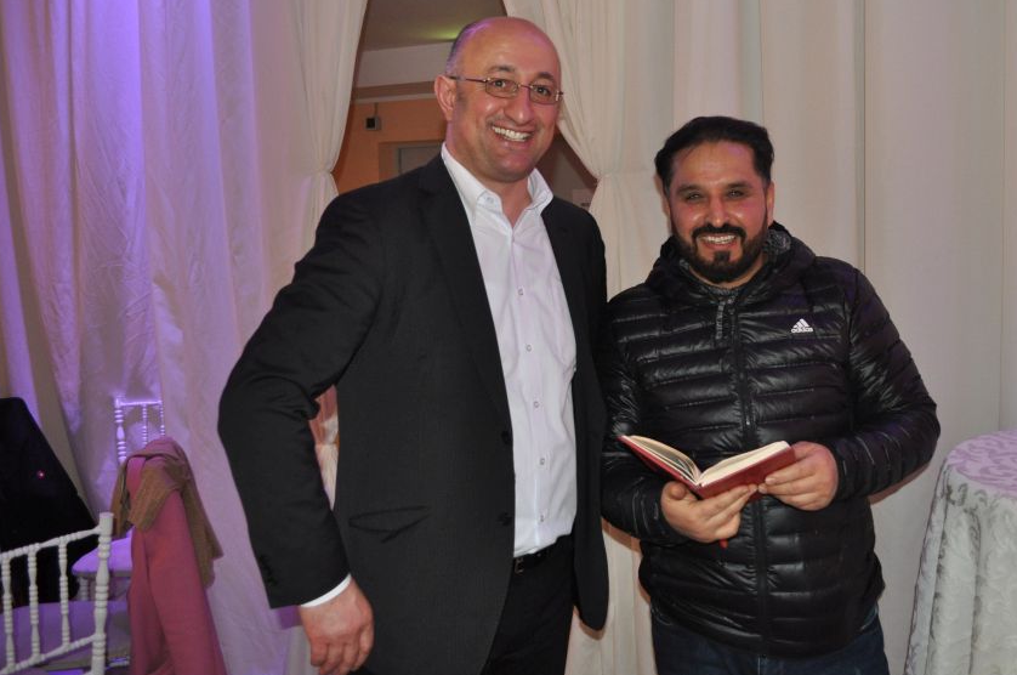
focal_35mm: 33
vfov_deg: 39.7
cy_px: 271
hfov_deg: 56.8
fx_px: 931
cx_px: 612
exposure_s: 1/60
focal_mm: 18
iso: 800
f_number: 3.5
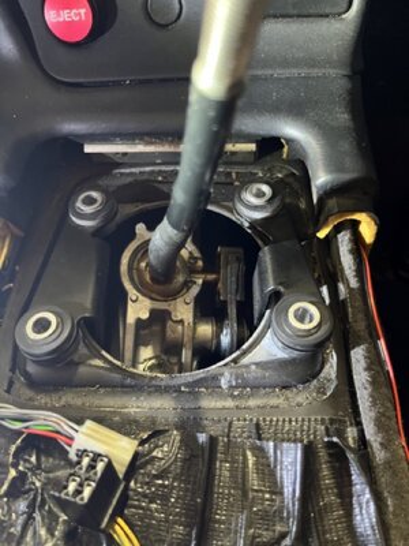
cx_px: 204
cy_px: 273
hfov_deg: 53.1
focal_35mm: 26
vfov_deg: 67.3
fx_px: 410
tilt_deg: -55.7
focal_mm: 5.1
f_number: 1.6
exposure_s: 1/28
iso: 500
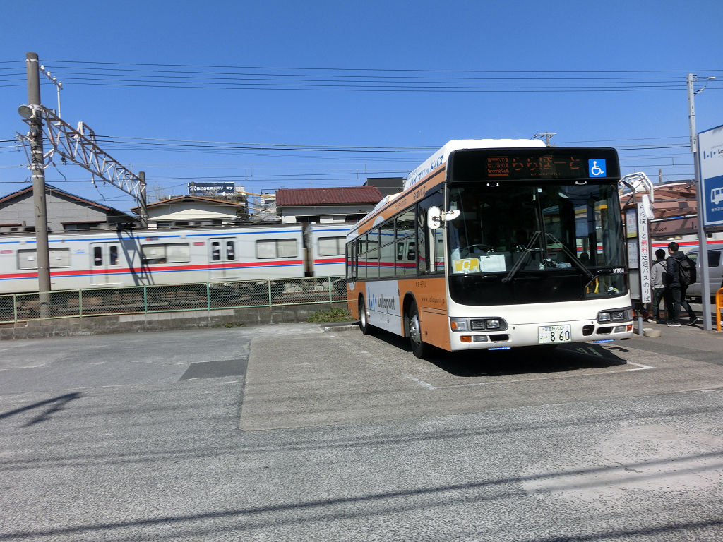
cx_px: 362
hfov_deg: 63.4
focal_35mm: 28
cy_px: 271
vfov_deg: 49.7
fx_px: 585
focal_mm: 5
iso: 80
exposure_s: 1/200
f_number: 8.8
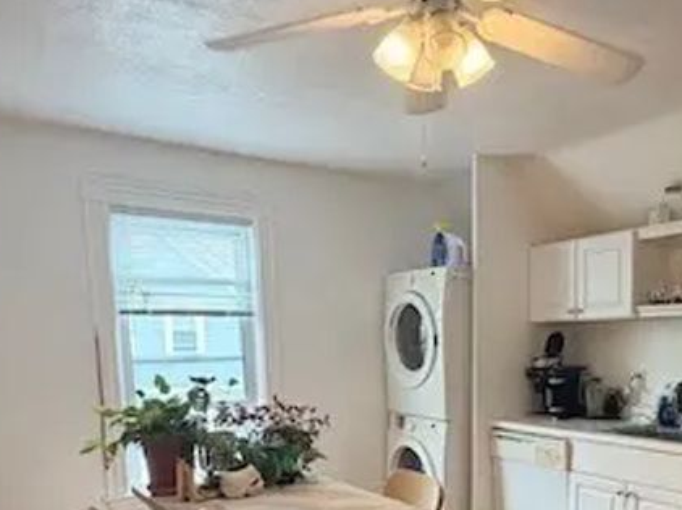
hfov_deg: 53.2
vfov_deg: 39.5
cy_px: 434
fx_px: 669
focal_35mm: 34
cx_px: 441
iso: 200
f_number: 2.2
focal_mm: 2.22
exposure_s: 1/121
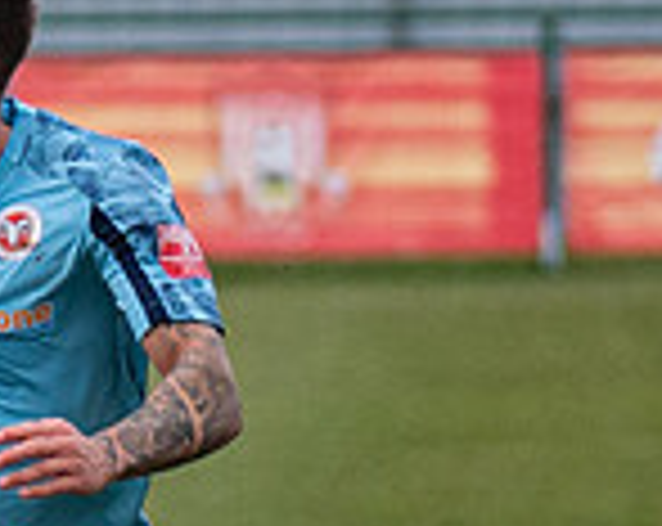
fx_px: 23582
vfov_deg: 1.3
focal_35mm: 1206
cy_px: 1003
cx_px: -502
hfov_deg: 1.6
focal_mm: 140
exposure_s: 1/1600
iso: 1000
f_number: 2.8
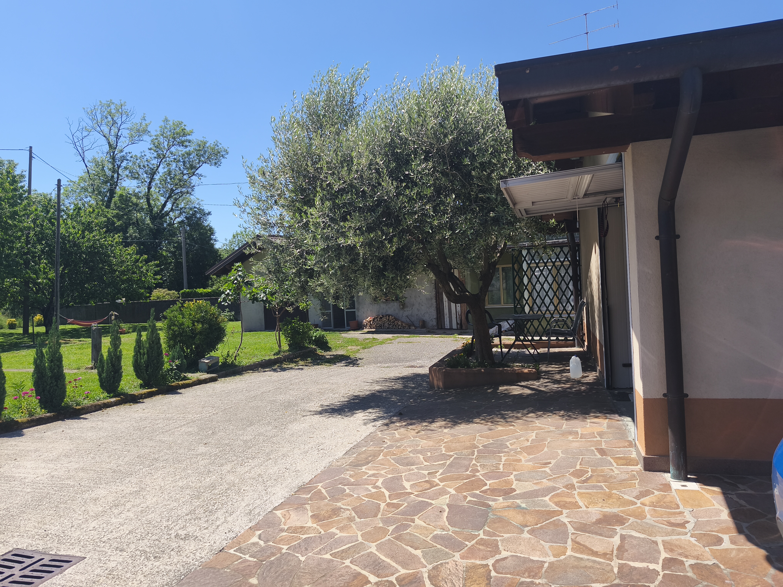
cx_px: 392
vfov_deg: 58.9
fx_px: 520
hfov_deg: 73.9
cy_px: 294
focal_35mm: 23
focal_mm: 6.18
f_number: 1.65
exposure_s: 1/757
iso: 50
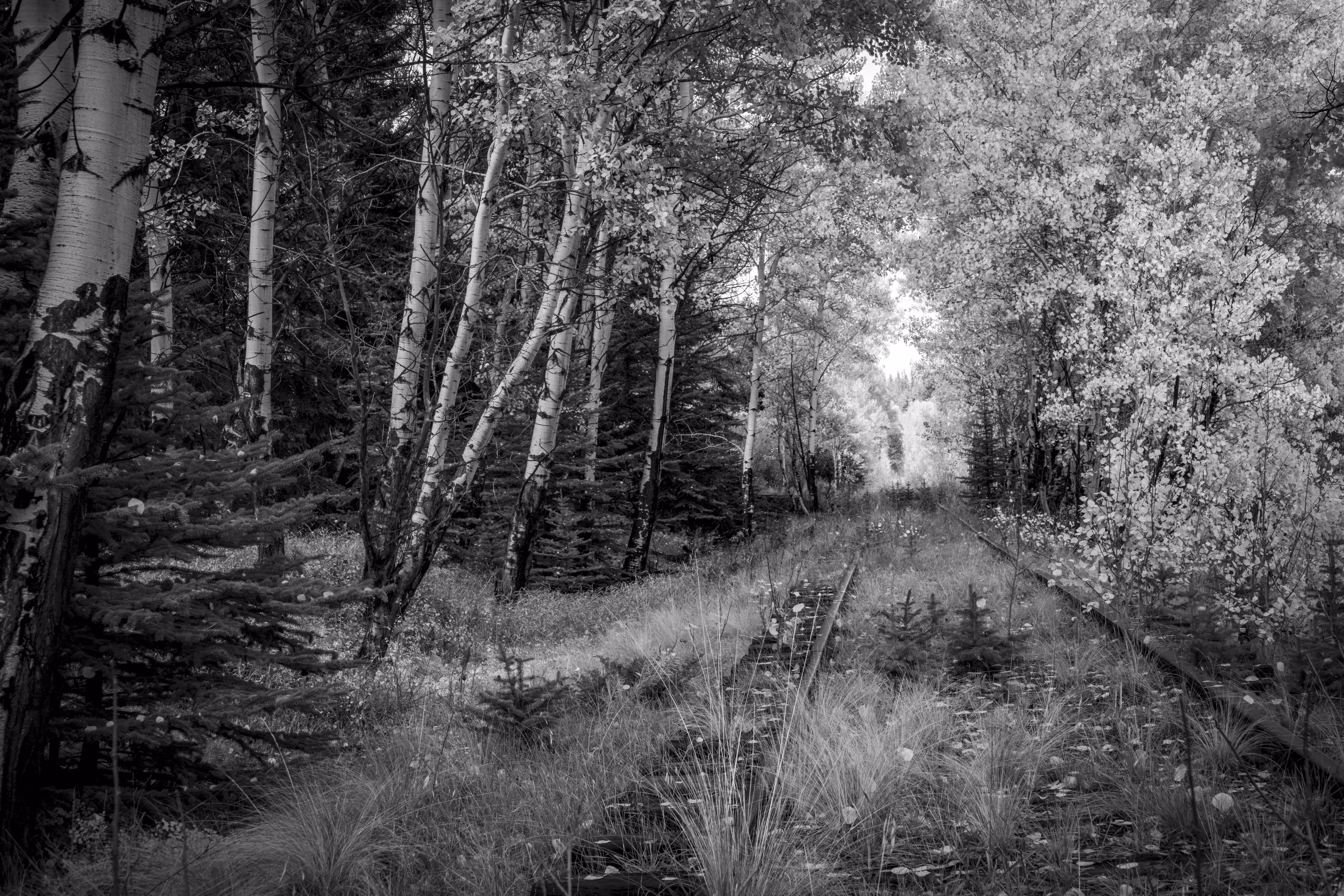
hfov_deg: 41.1
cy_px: 448
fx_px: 1792
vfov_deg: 28.1
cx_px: 672
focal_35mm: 48
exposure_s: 1/160
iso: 640
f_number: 13
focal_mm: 48
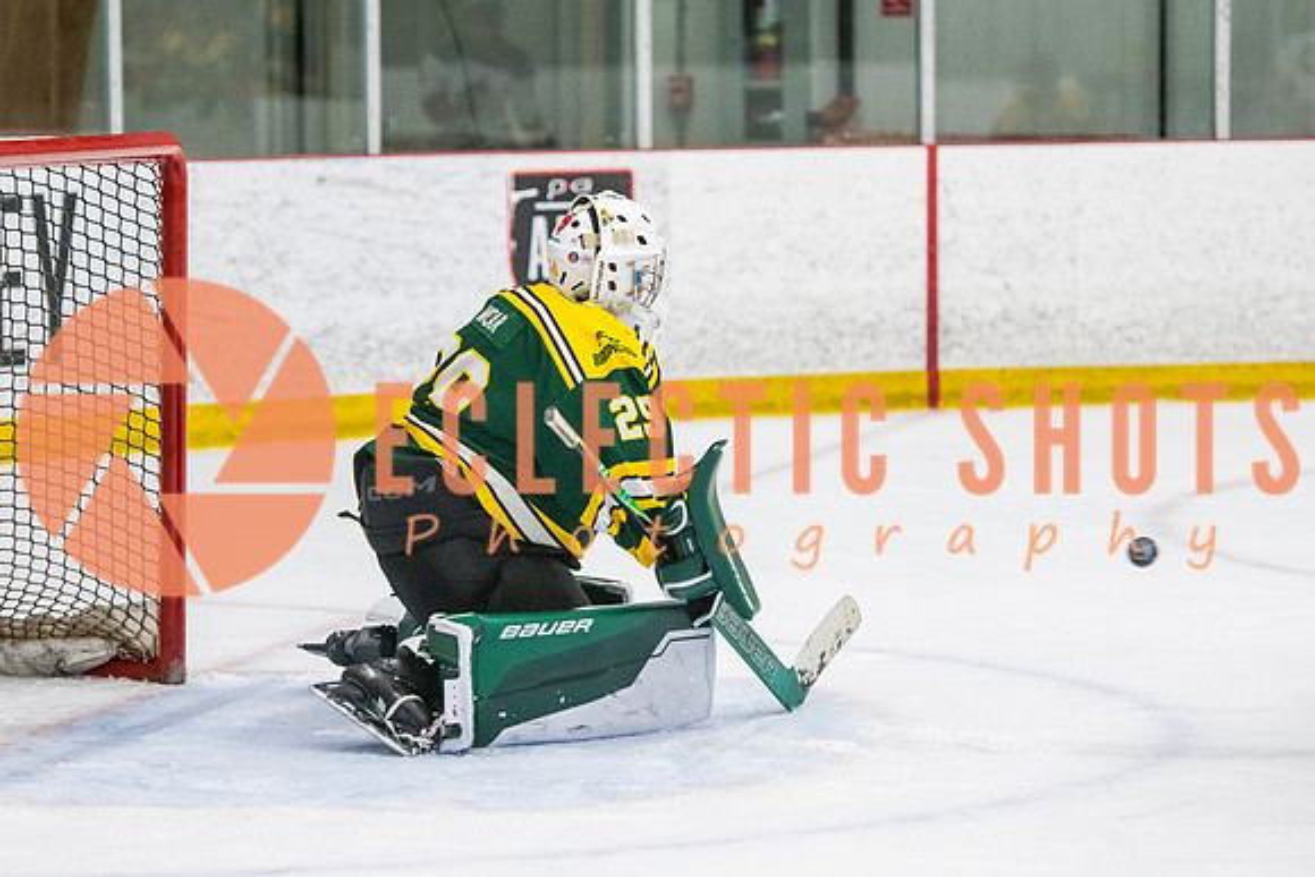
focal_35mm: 182
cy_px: 357
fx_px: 6642
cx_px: 547
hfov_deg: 11.3
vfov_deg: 7.6
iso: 2500
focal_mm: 116
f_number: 3.2
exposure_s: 1/640
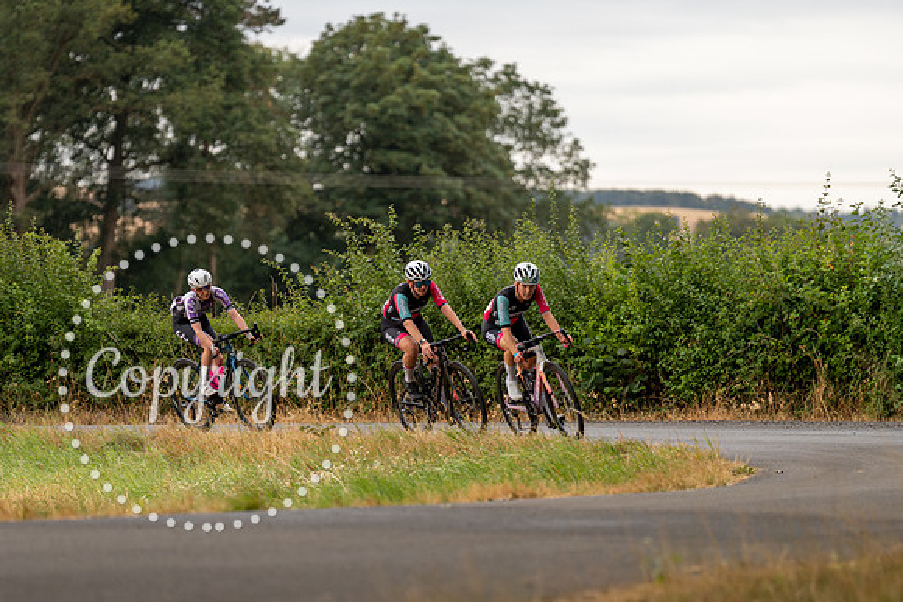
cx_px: 374
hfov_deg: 8.3
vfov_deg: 5.5
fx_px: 6256
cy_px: 442
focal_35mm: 249
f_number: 2.8
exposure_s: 1/1000
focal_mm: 170
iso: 400
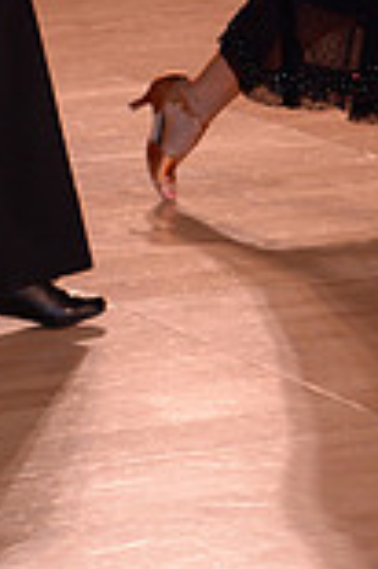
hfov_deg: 4.3
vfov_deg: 6.3
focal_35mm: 322
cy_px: -488
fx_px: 5082
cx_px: 211
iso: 2000
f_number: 4
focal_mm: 86
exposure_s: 1/250
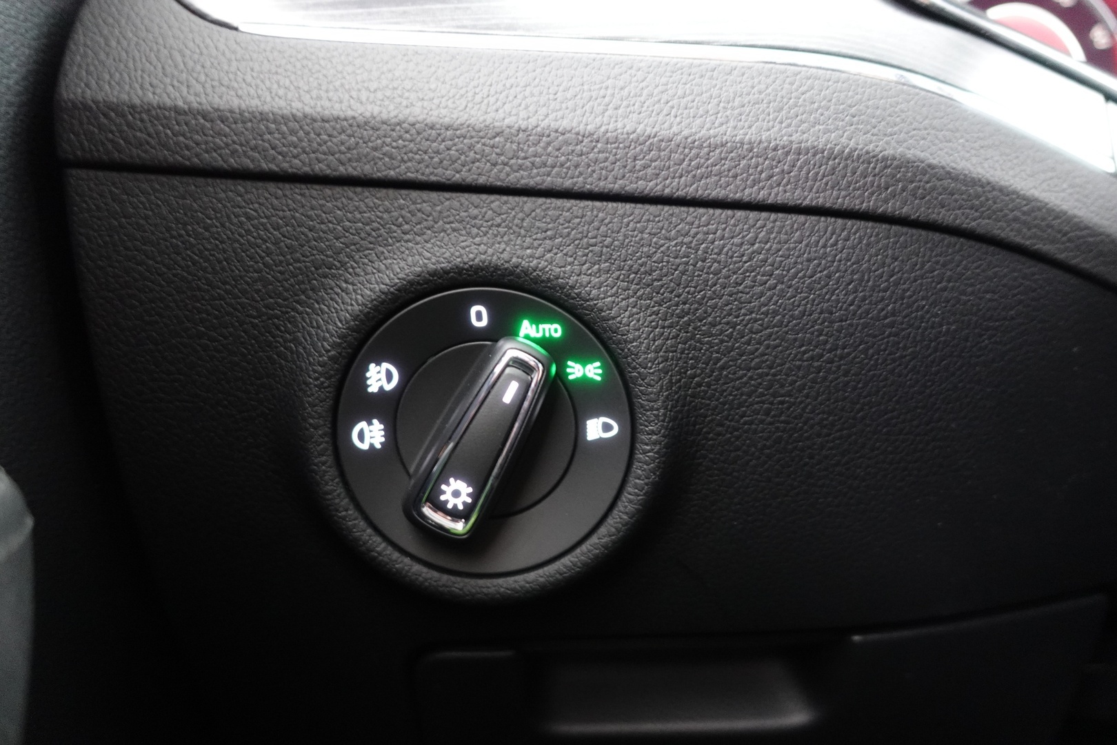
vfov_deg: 53.1
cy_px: 372
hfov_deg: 73.7
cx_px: 558
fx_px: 745
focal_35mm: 24
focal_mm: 9.4
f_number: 1.8
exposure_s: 1/6
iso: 1600
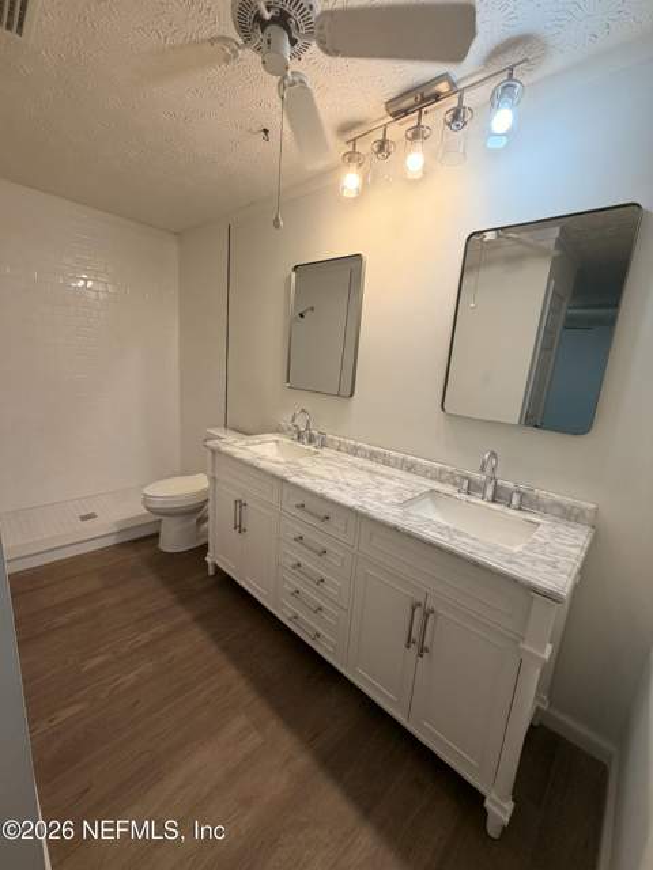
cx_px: 326
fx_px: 352
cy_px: 435
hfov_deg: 85.7
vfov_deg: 102.1
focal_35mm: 14
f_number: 2.2
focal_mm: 2.22
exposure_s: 1/120
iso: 125
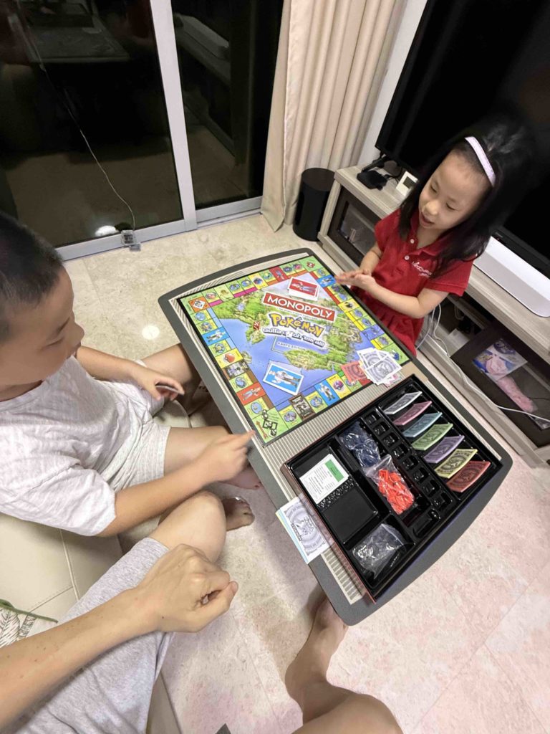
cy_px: 367
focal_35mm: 14
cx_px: 275
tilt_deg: -59.2
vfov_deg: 102.1
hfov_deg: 85.7
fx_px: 297
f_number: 2.2
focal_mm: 2.22
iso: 500
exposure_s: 1/50
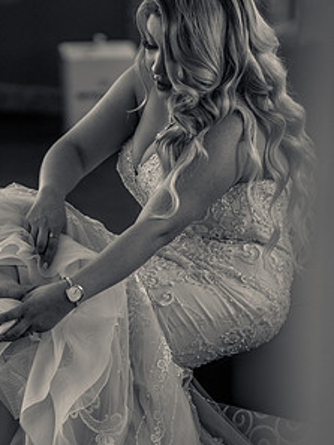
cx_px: 111
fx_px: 2918
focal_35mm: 227
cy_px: 310
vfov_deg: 8.7
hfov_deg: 6.5
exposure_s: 1/200
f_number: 2.8
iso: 320
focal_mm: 156
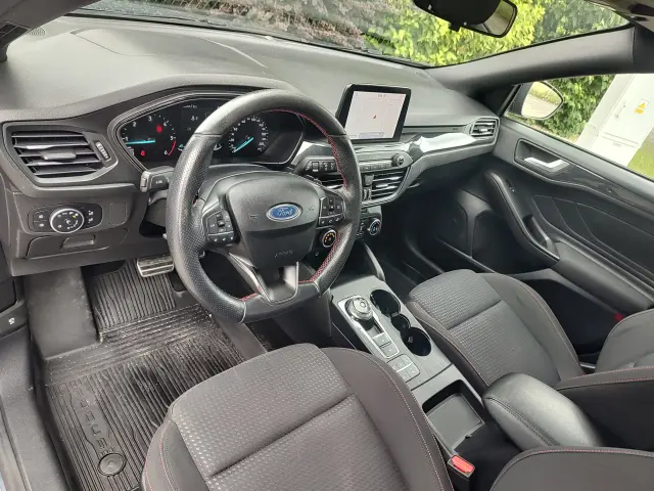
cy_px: 246
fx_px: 435
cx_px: 327
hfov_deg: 73.9
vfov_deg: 58.9
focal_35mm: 23
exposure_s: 1/100
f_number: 1.8
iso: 113
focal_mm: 5.56
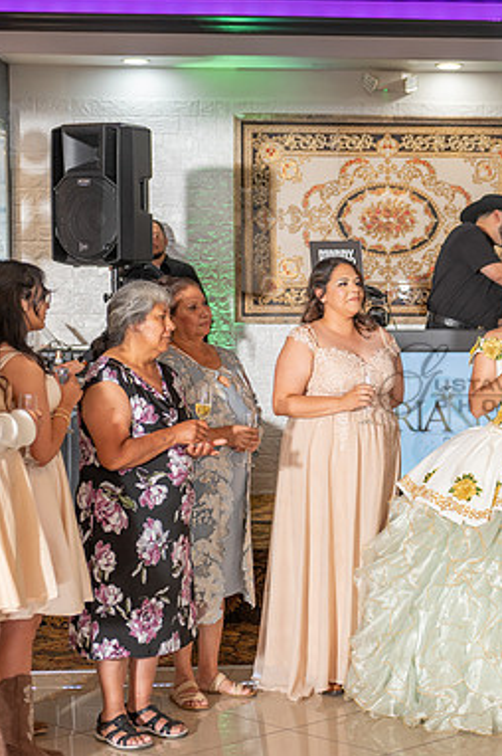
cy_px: 379
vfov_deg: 26.7
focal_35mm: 76
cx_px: 534
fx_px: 1592
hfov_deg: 17.4
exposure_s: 1/200
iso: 500
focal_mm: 50
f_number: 3.5
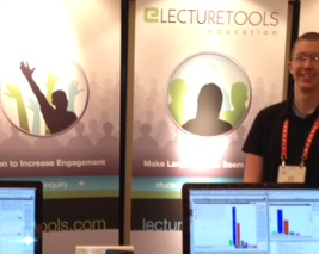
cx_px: 149
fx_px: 773
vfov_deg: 18.6
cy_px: 187
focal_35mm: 82
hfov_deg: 23.3
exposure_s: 1/20
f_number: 2.4
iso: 200
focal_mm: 4.28
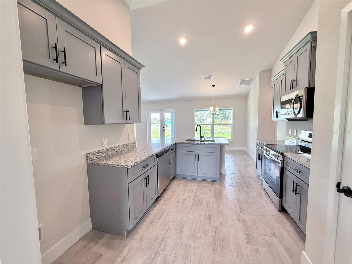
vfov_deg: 85.7
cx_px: 176
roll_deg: +0.5
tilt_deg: -4.2
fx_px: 142
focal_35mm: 14
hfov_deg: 102.1
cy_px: 132
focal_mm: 2.22
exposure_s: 1/120
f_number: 2.2
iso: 100
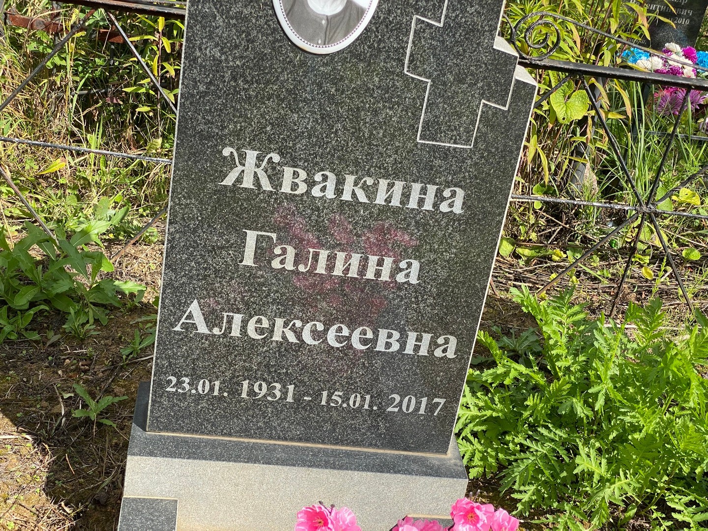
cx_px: 354
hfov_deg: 36.8
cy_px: 266
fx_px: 1064
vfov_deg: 28.0
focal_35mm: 52
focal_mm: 6
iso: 20
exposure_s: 1/905
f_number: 2
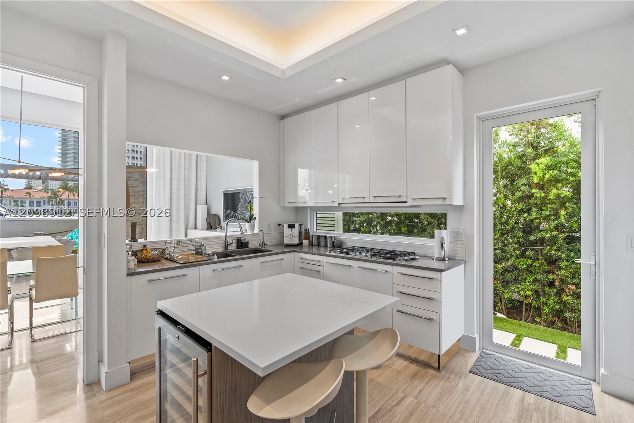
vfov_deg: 73.7
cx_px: 317
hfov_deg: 96.7
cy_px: 212
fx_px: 282
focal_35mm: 16
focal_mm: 16
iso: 100
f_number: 9
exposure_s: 1/1.25
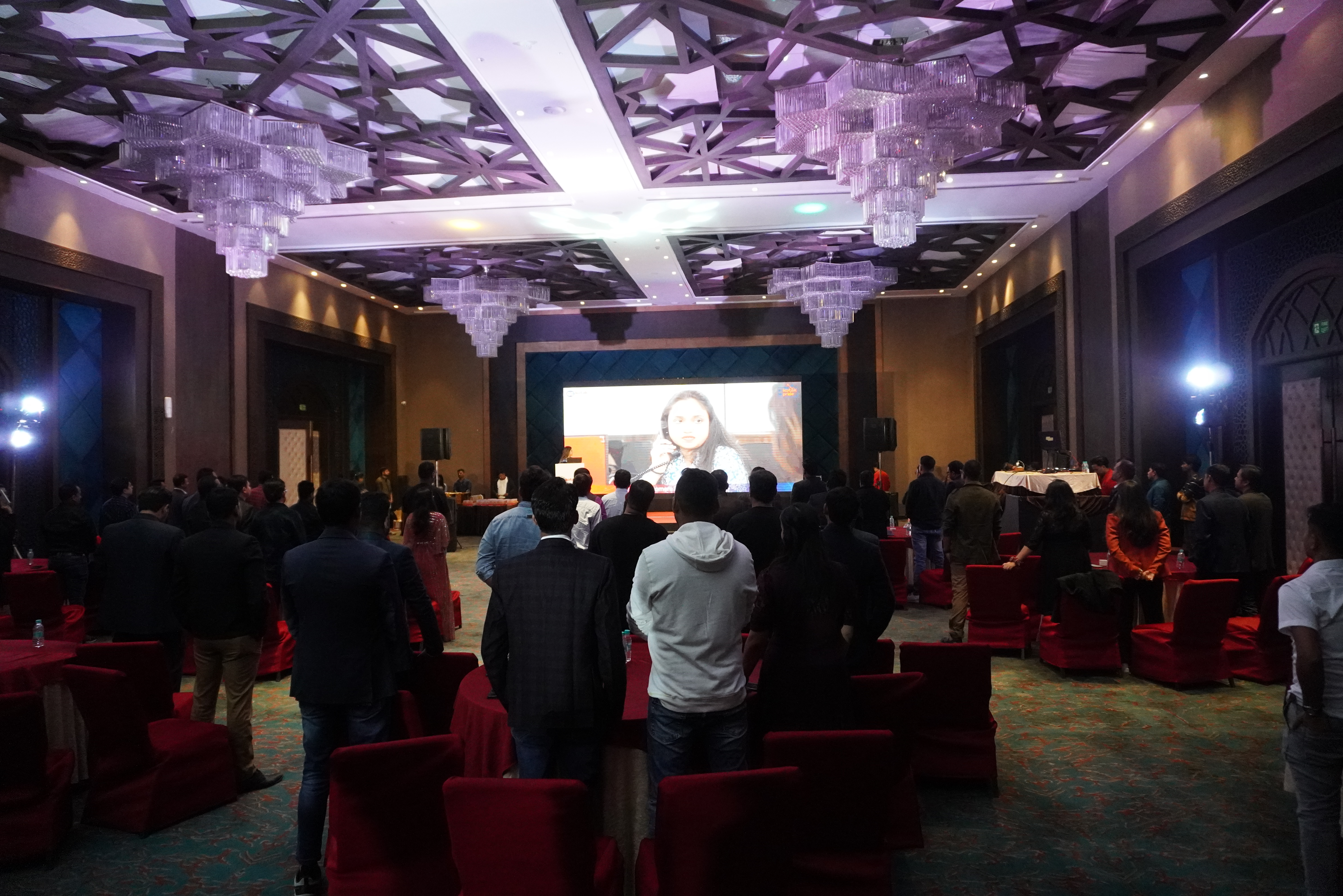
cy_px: 448
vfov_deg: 53.1
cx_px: 672
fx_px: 895
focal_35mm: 24
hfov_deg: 73.7
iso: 5000
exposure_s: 1/160
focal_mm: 16
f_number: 3.5
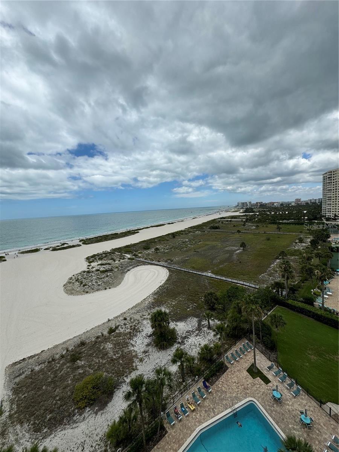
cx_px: 170
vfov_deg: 102.1
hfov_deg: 85.7
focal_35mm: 14
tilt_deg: -6.3
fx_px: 183
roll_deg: +4.4
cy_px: 226
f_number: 2.2
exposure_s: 1/3390
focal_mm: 2.22
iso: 50
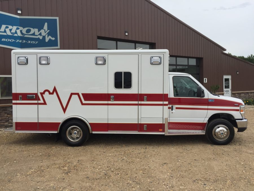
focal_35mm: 29
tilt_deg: -2.2
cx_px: 127
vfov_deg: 48.2
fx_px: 213
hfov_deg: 61.7
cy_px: 96
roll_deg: +0.1
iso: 32
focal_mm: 4.15
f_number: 2.2
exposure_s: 1/1647
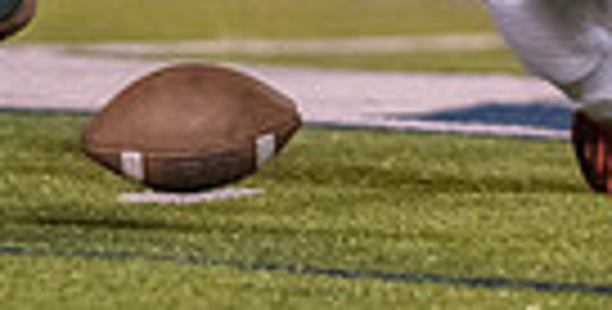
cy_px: -343
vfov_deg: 1.2
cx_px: -162
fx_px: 14908
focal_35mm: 940
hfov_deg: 2.3
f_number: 2.8
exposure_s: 1/1250
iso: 8000
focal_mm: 200
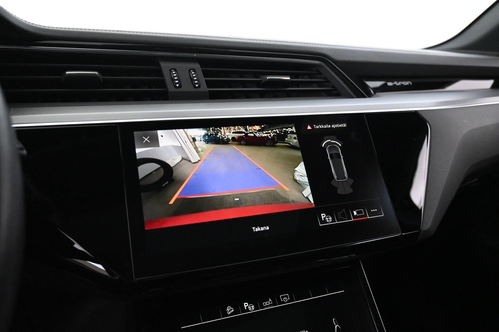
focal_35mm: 29
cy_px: 166
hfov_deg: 63.2
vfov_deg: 44.6
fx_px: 405
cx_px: 250
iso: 4500
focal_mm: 19.5
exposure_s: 1/30
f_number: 3.8
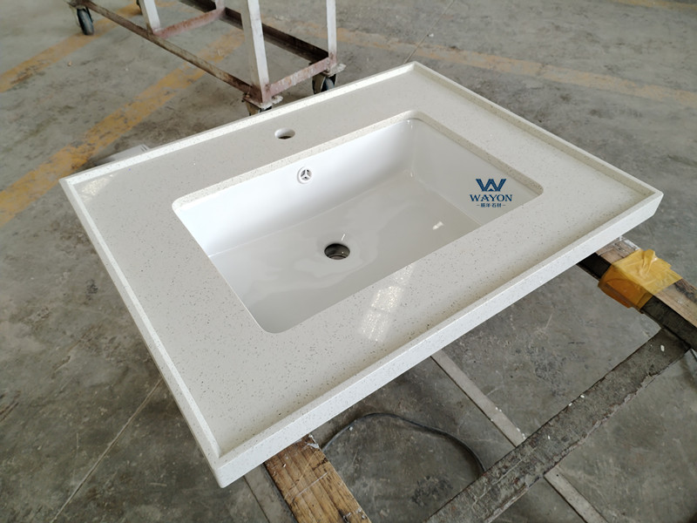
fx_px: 524
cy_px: 262
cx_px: 348
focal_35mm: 26
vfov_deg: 53.1
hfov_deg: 67.3
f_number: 1.8
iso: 177
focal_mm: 4.25
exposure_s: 1/50
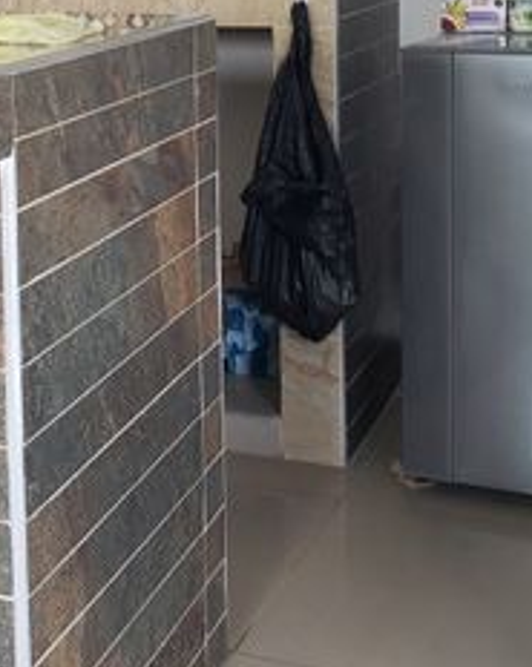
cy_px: 58
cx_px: 70
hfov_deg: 20.6
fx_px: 1440
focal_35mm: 73
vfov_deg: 25.2
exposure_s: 1/50
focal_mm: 4.3
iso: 100
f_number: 2.4
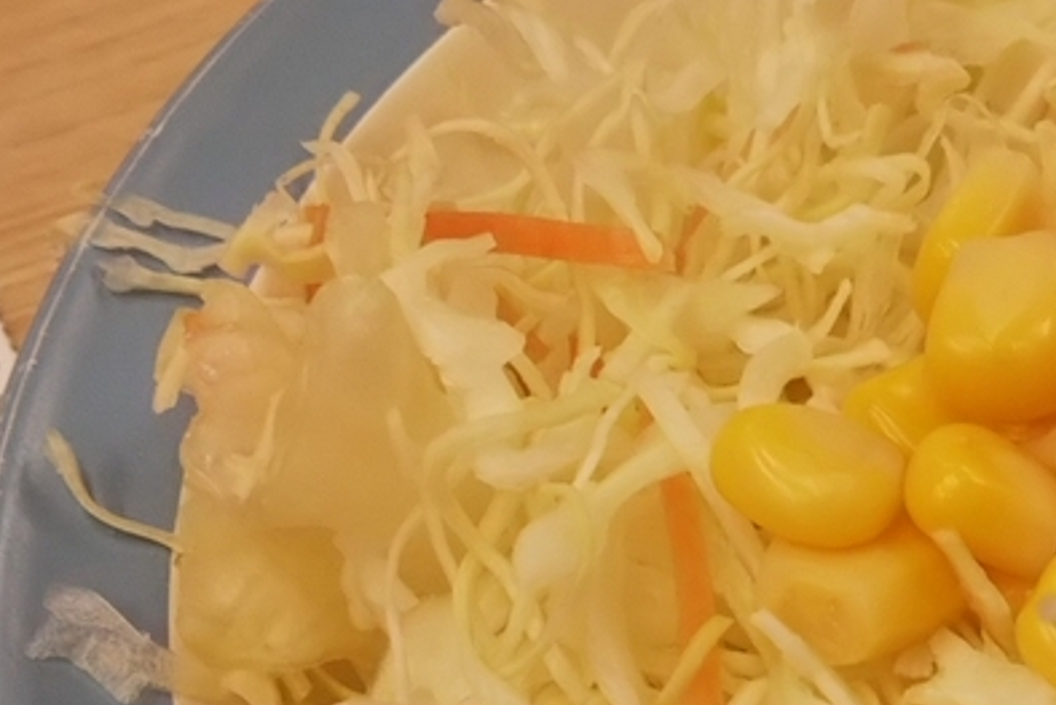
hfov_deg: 24.5
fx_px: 2377
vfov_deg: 16.7
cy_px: 600
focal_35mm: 81
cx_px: 911
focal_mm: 4
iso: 40
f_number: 2.2
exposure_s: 1/60
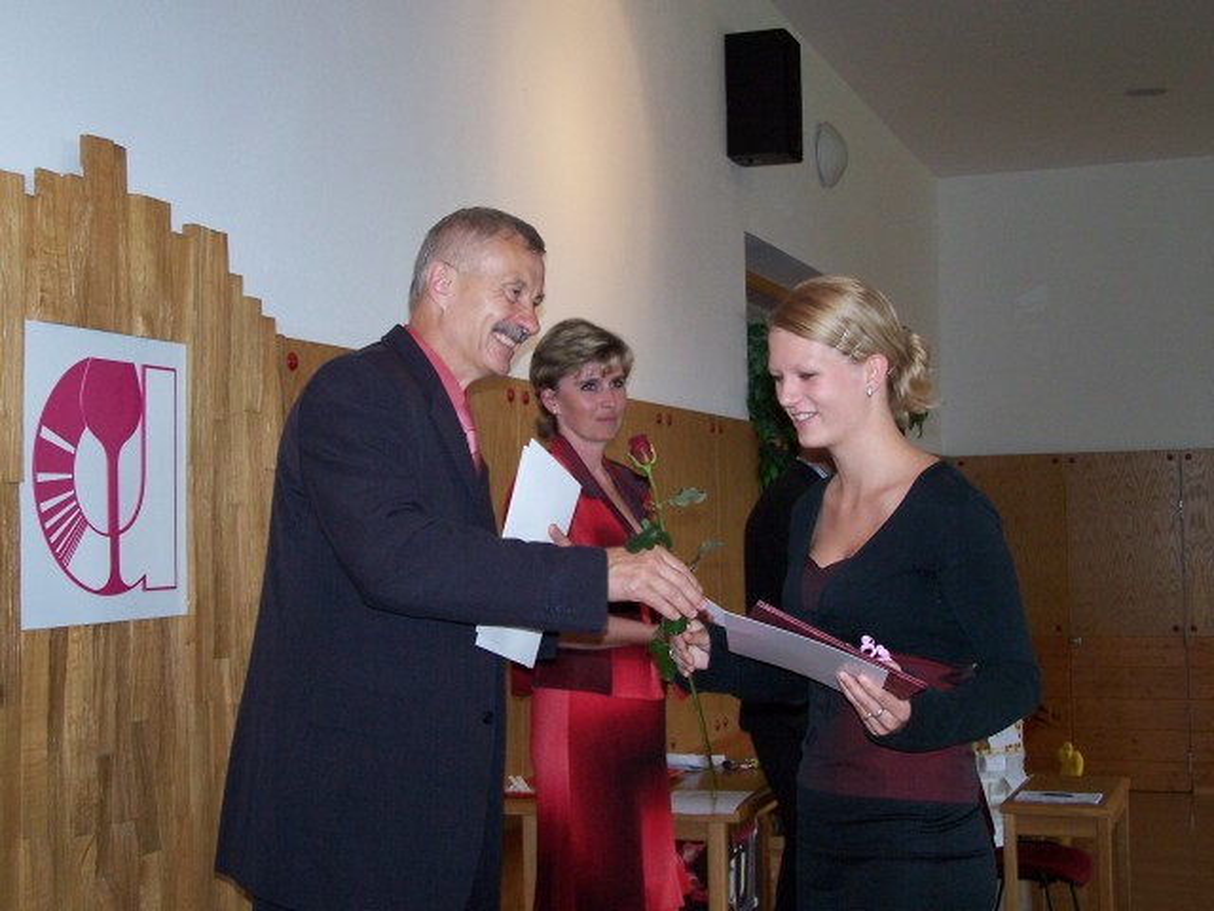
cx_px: 607
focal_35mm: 51
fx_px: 1789
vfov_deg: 28.6
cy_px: 456
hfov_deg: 37.5
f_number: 3
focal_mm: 8.5
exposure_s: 1/60
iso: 140
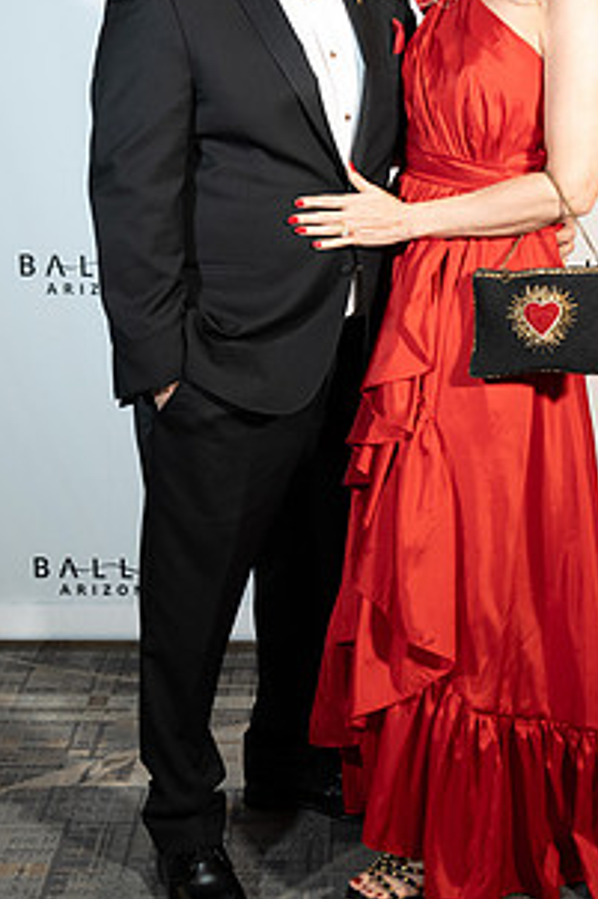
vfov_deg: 28.7
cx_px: 363
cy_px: 319
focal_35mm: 70
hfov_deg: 19.4
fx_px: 1746
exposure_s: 1/160
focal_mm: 46.9
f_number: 2.8
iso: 1600
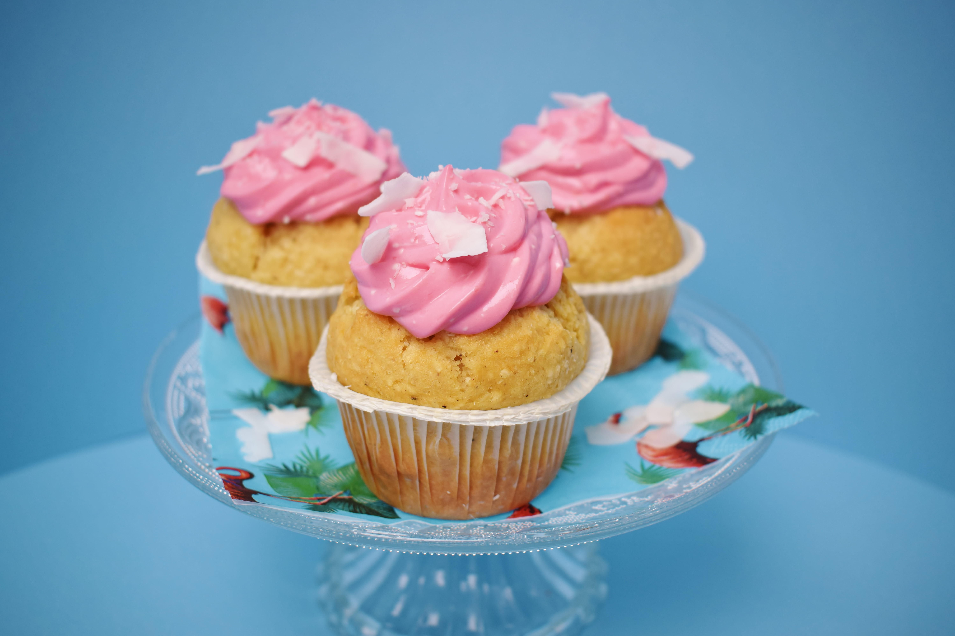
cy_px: 318
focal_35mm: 38
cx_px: 478
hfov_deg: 51.3
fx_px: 995
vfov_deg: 35.5
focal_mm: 25
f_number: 4
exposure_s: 1/320
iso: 200
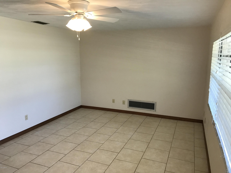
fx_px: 187
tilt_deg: -8.1
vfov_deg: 49.7
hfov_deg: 63.4
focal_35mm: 28
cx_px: 116
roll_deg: -0.6
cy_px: 86
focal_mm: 3.99
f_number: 1.8
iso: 32
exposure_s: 1/40
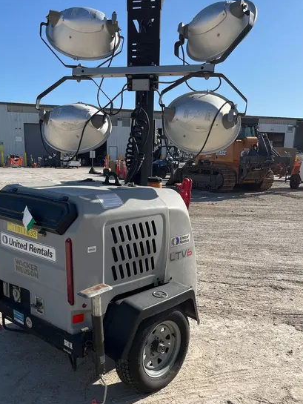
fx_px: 408
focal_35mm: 35
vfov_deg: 52.0
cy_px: 257
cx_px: 126
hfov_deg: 40.6
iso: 50
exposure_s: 1/3521
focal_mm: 5.1
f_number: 1.6
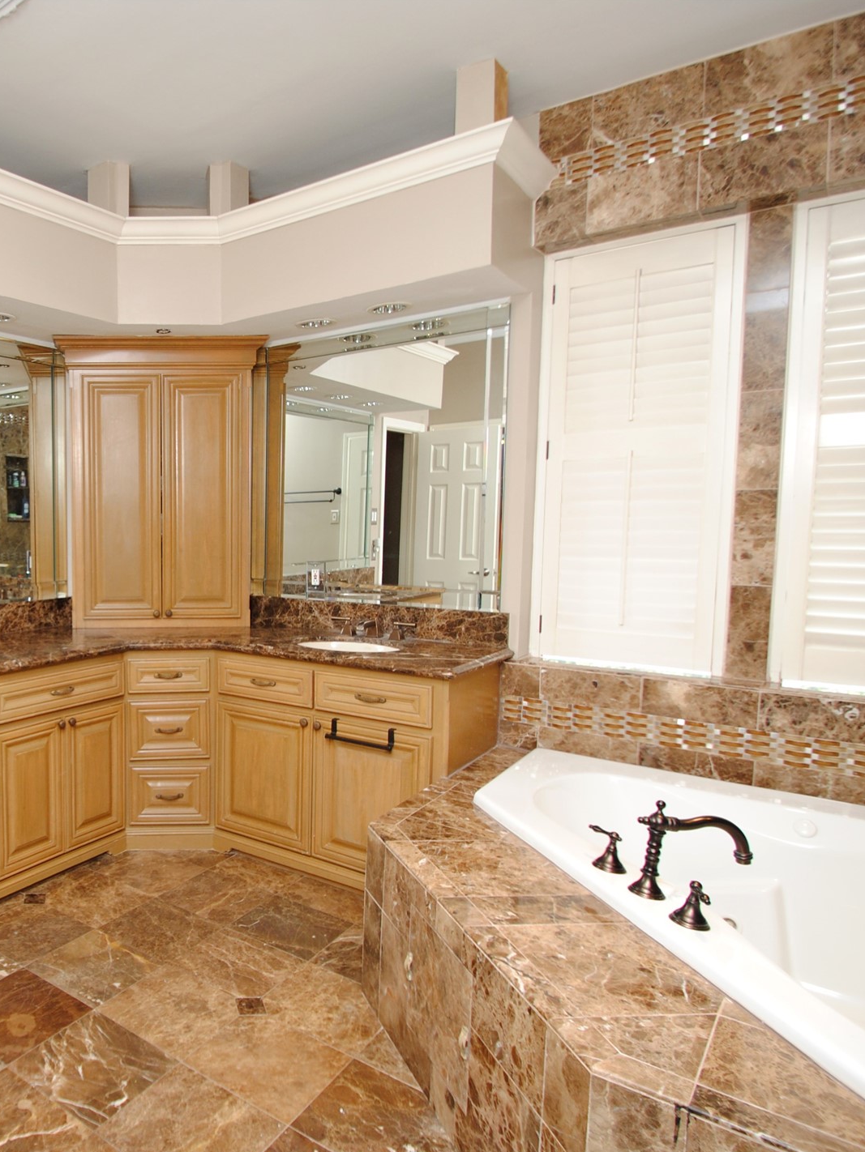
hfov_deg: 54.2
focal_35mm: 22
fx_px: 733
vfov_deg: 76.4
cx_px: 104
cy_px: 585
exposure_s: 1/60
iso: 200
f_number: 4
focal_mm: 10
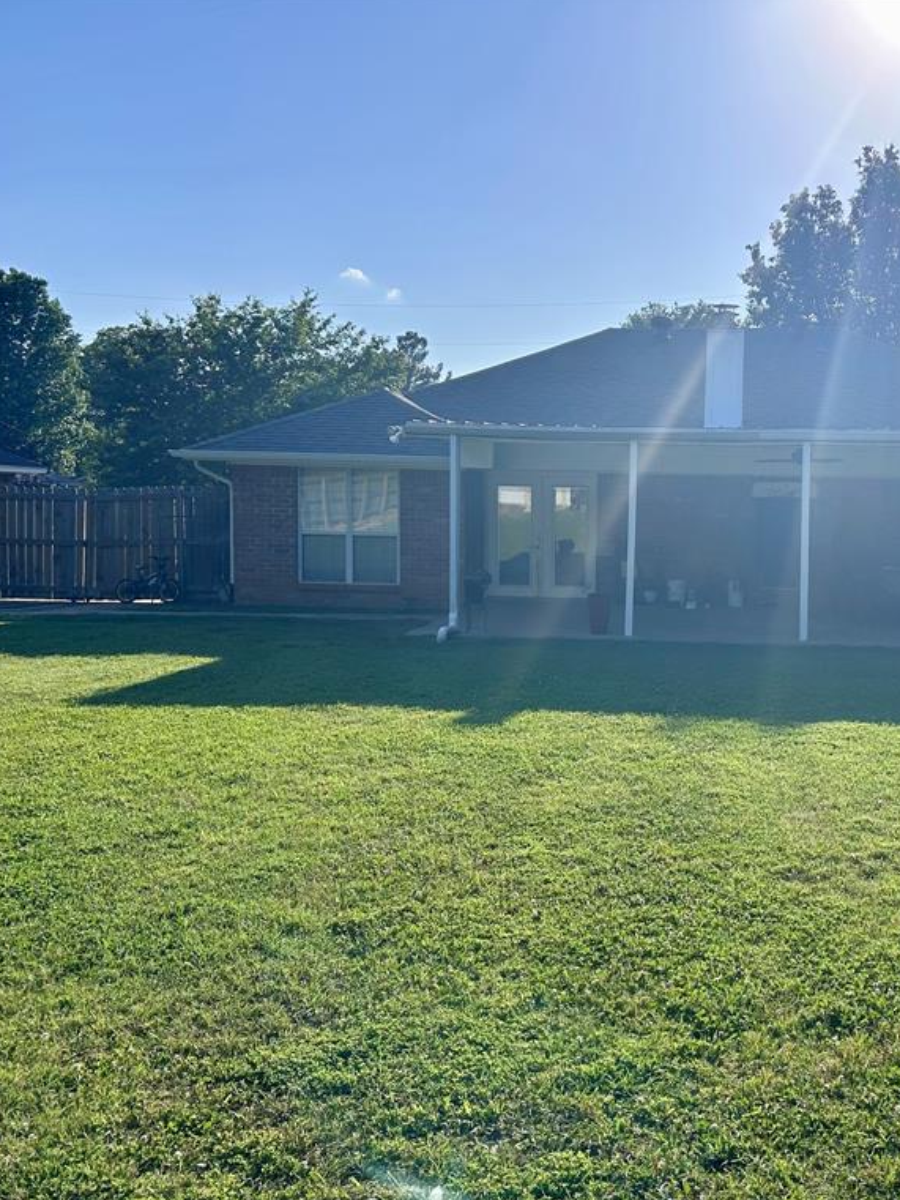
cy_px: 598
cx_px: 690
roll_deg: -0.7
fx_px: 1213
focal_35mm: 35
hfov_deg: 39.5
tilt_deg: -4.9
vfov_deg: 52.6
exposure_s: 1/5882
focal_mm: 5.7
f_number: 1.5
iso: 50
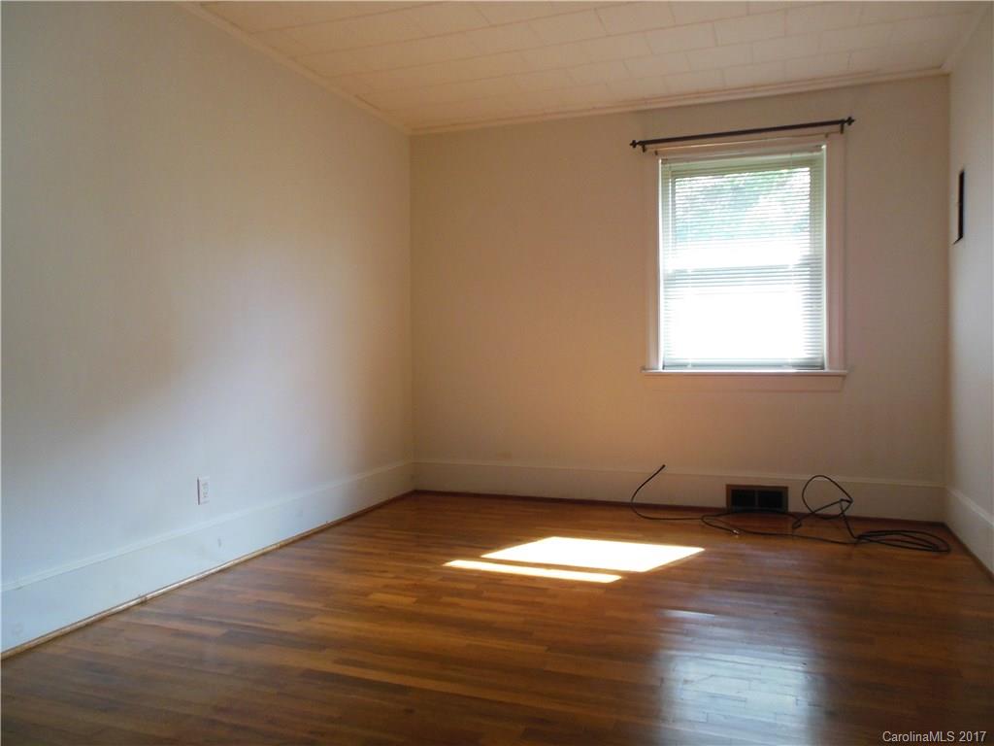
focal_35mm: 25
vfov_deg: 54.9
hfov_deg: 69.4
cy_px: 373
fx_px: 718
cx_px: 497
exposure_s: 1/30
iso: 320
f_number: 3.2
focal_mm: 4.5
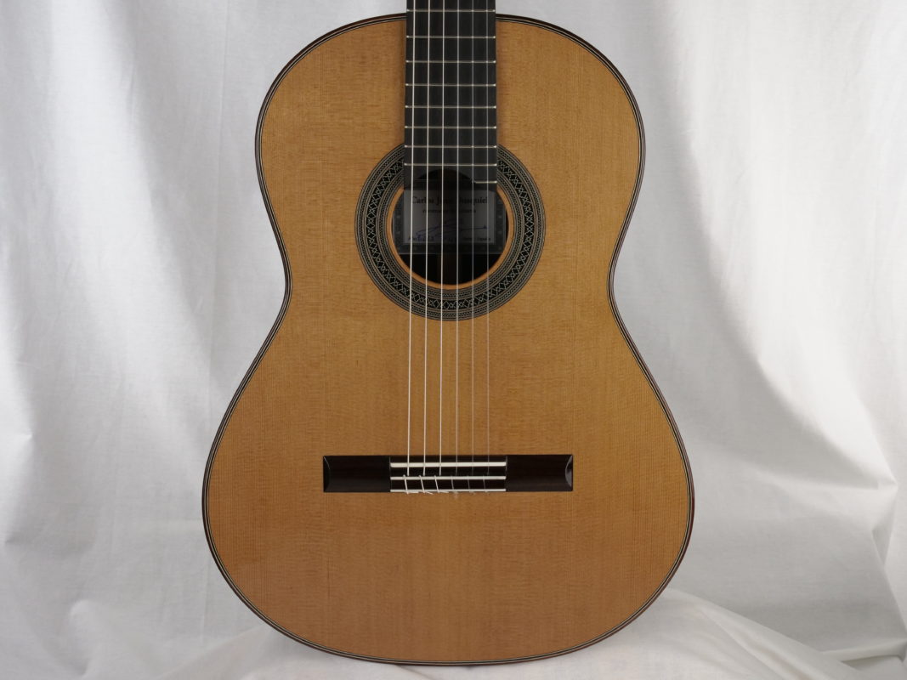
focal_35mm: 58
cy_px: 340
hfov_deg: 33.2
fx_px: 1520
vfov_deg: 25.2
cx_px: 454
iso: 640
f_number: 10
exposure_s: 1/60
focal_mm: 29
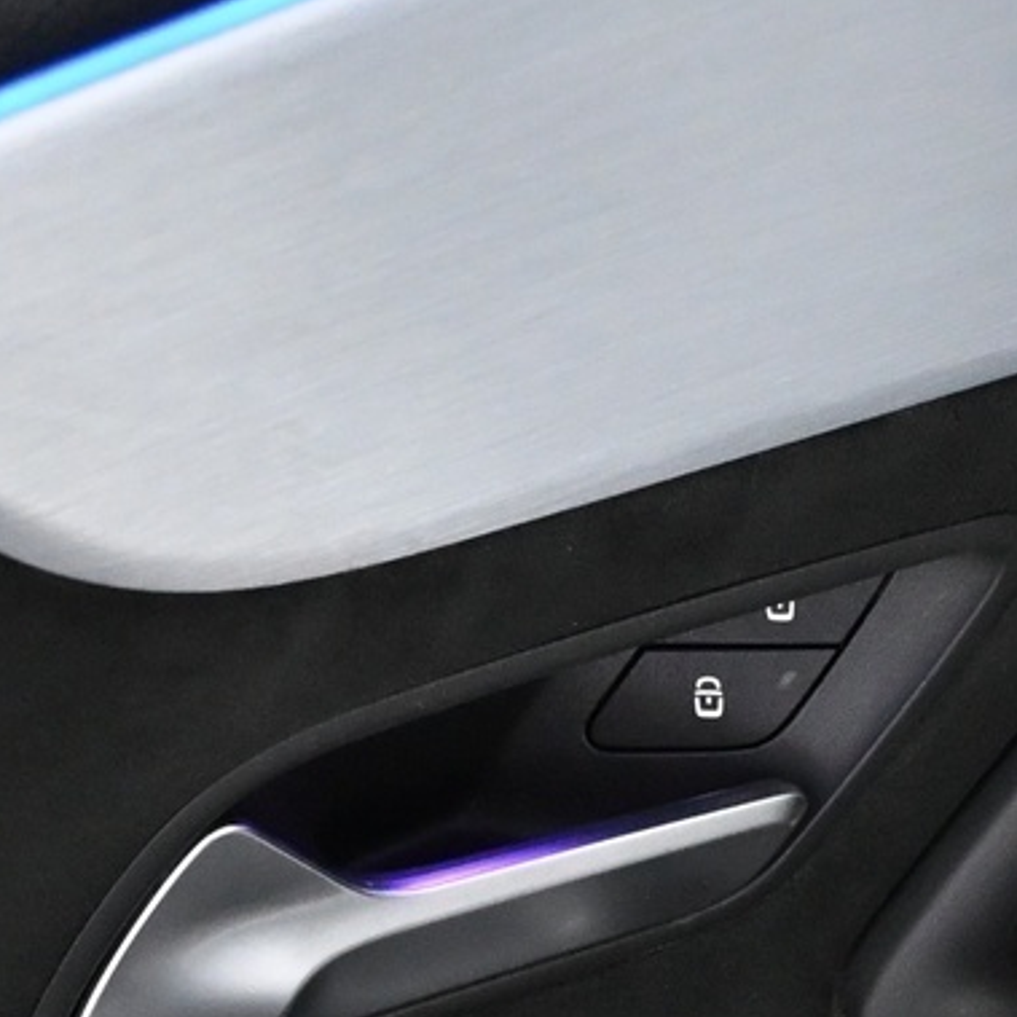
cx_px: 475
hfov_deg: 15.6
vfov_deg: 14.9
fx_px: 3714
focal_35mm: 112
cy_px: 1296
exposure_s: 1/80
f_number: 4.5
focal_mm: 20.5
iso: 4000
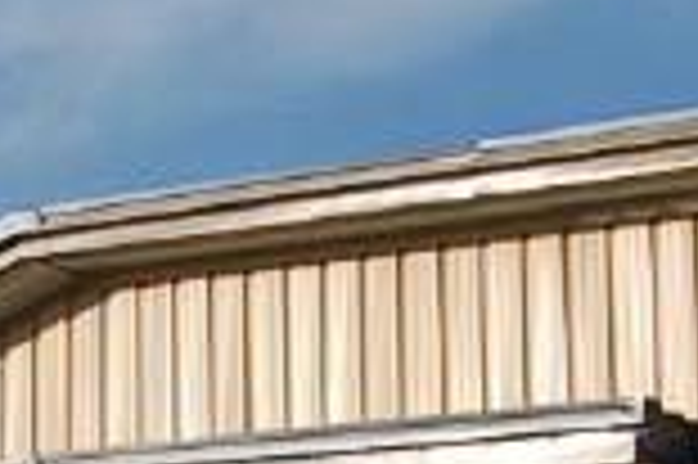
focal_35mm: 218
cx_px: -230
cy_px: 901
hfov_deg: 9.3
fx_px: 4222
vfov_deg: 6.1
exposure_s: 1/320
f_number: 9
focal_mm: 22
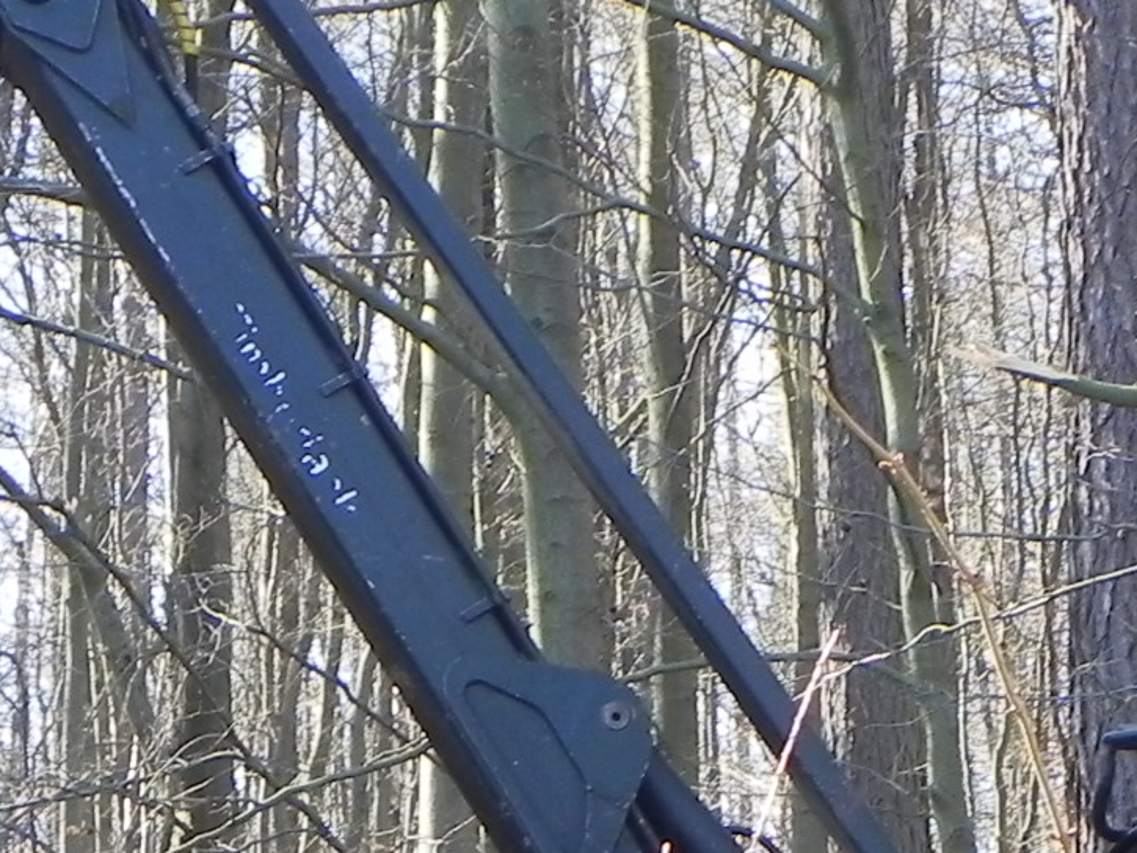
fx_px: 7753
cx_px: 554
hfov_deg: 8.4
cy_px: 1047
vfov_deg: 6.3
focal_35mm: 236
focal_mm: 11.8
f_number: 4
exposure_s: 1/103
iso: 160
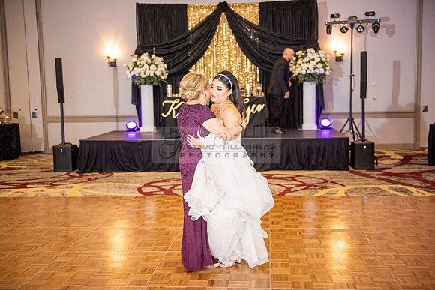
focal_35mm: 48
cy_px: 145
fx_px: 580
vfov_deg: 28.1
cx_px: 218
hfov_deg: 41.1
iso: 1600
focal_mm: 48
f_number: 2.8
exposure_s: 1/160
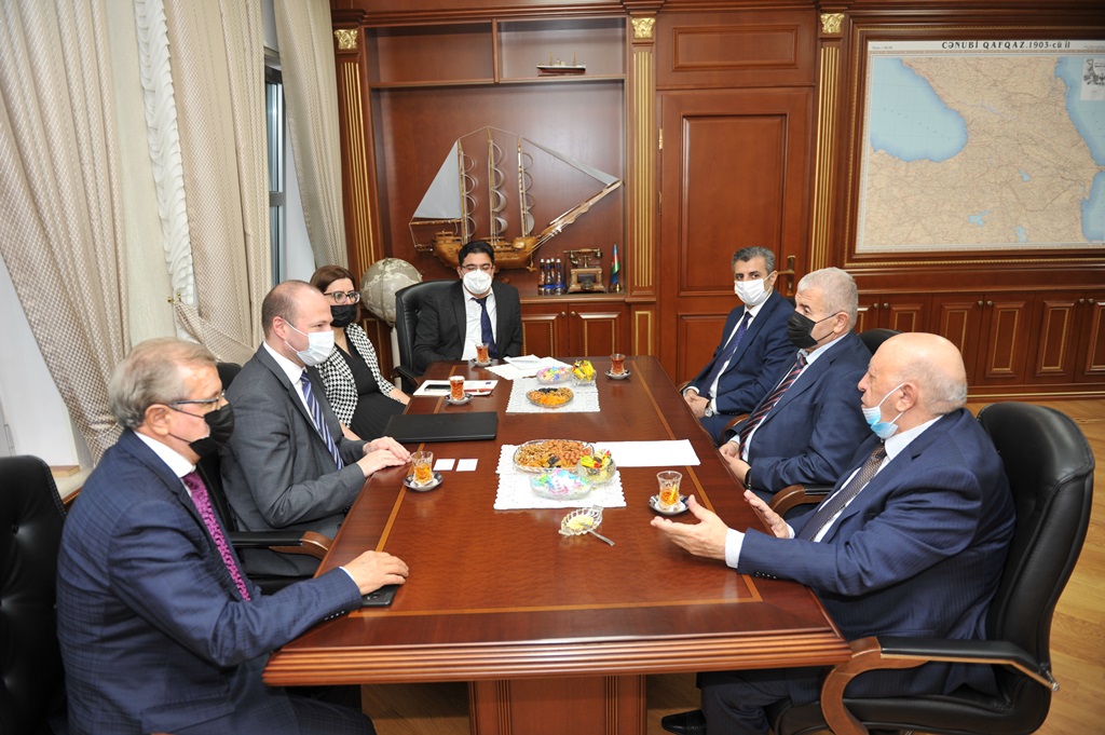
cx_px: 552
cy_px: 368
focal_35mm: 24
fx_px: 736
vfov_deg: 53.1
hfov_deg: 73.8
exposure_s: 1/60
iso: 400
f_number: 2.8
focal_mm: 24
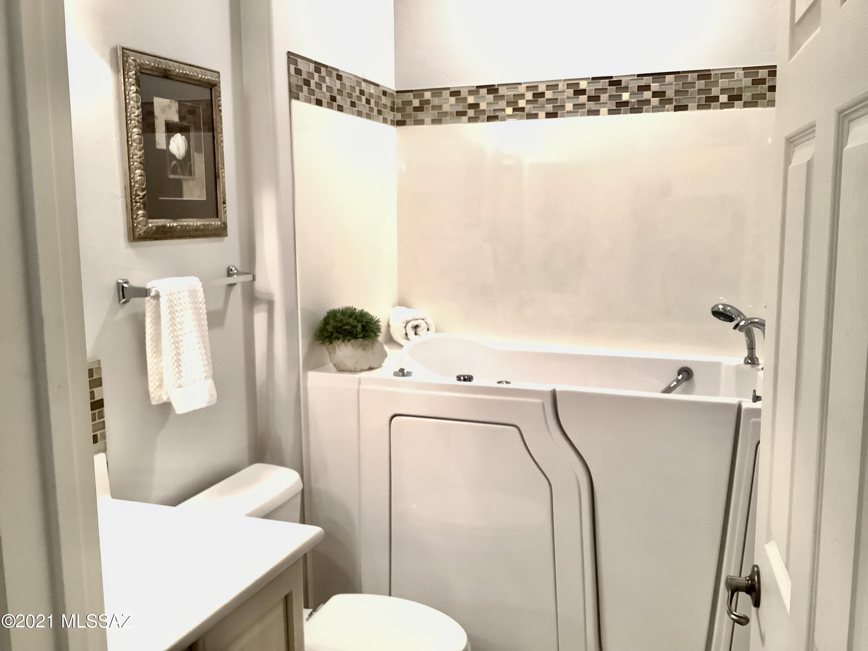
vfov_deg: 45.4
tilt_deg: -8.9
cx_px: 434
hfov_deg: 58.4
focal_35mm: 31
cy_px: 326
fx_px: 777
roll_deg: +0.2
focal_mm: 3.3
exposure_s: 1/30
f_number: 2.4
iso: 400
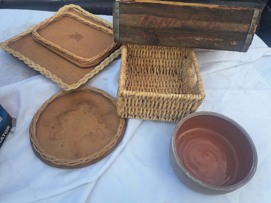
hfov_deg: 71.6
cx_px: 136
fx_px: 188
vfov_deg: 56.8
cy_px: 102
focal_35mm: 24
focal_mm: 5.23
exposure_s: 1/136
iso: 50
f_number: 1.8
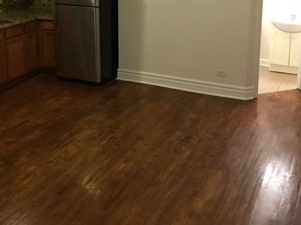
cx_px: 119
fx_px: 435
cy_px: 34
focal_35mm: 50
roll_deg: +0.2
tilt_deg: -12.8
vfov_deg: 28.3
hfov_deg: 38.0
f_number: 2.2
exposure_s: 1/30
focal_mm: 4.15
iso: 200
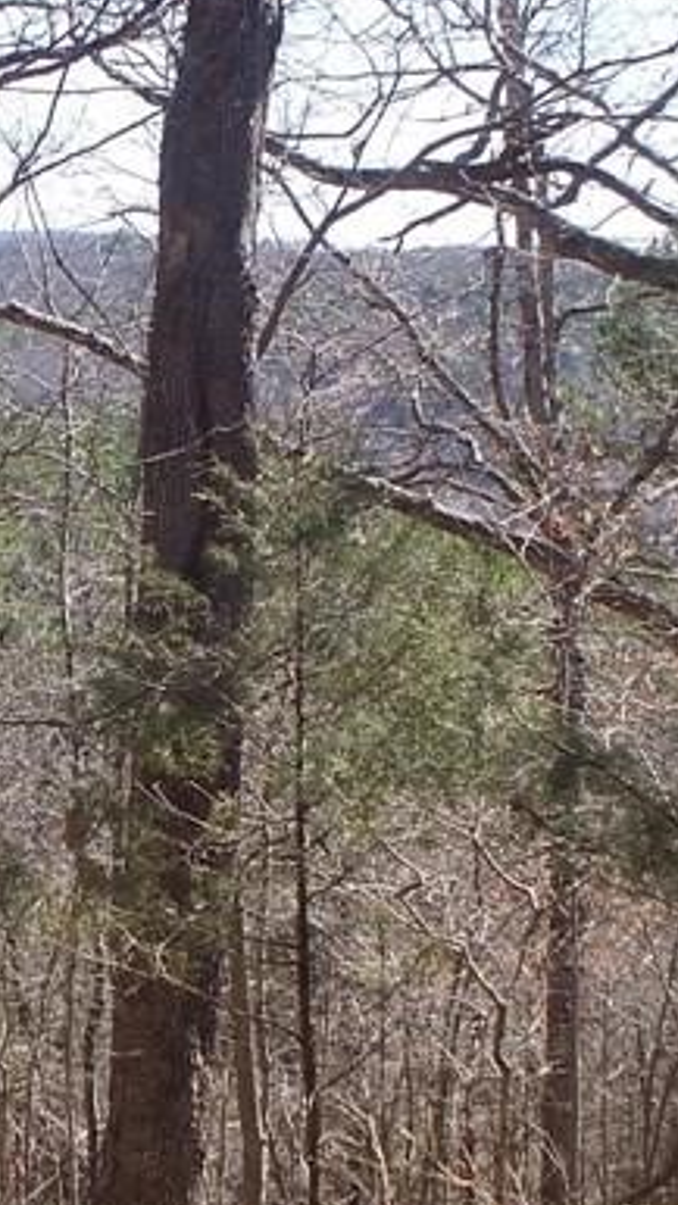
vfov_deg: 20.4
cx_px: 91
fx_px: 3325
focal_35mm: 104
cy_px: 353
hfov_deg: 11.6
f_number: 2.8
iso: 64
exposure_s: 1/400
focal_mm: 7.54
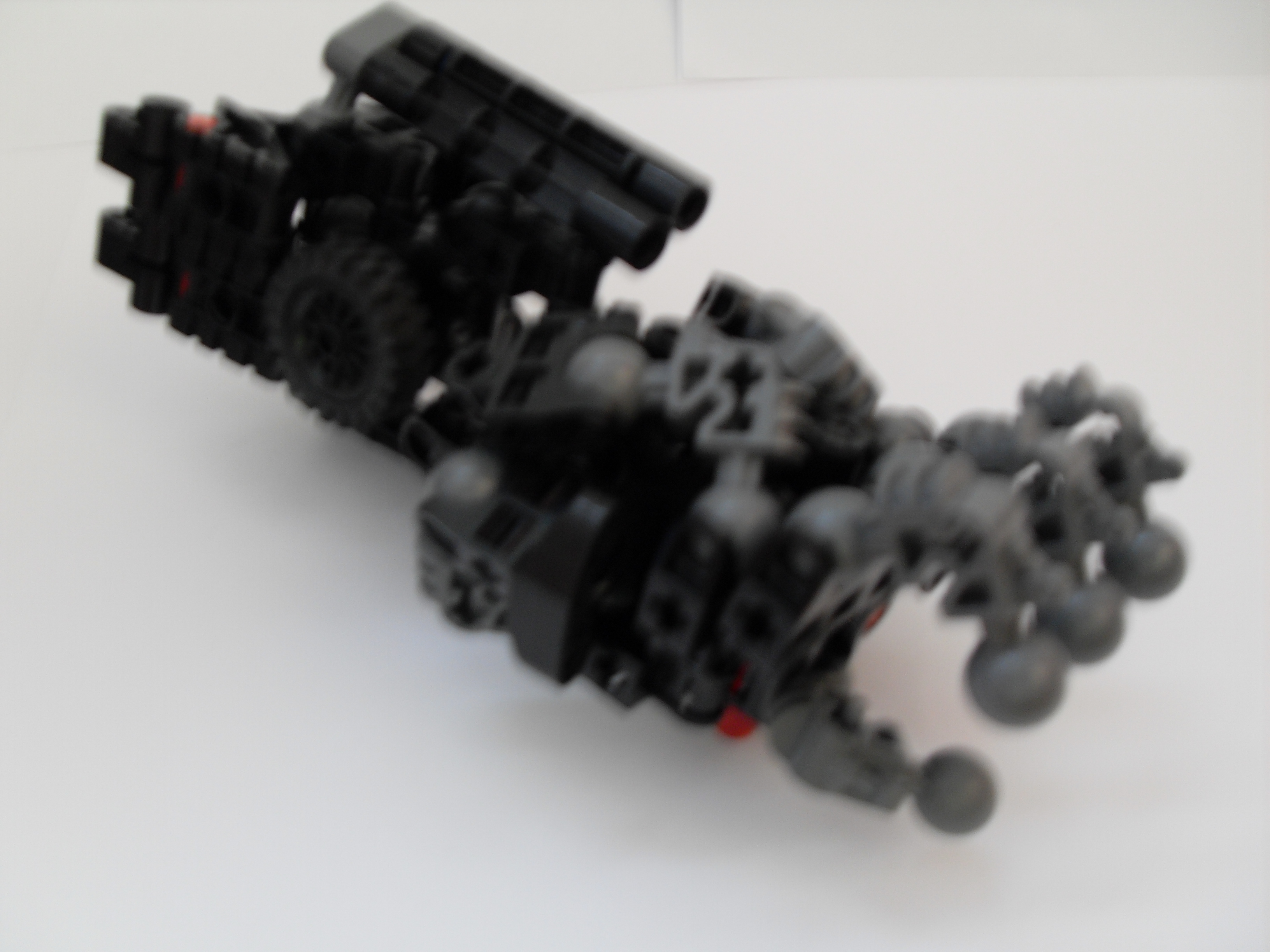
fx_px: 1357
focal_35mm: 37
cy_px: 476
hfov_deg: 50.1
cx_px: 635
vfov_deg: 38.7
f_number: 2.8
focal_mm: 6.3
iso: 80
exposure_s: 1/8
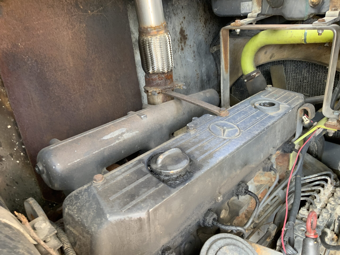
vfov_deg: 48.2
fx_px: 285
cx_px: 170
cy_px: 128
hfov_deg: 61.7
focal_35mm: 29
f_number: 1.8
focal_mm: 3
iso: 80
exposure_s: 1/60
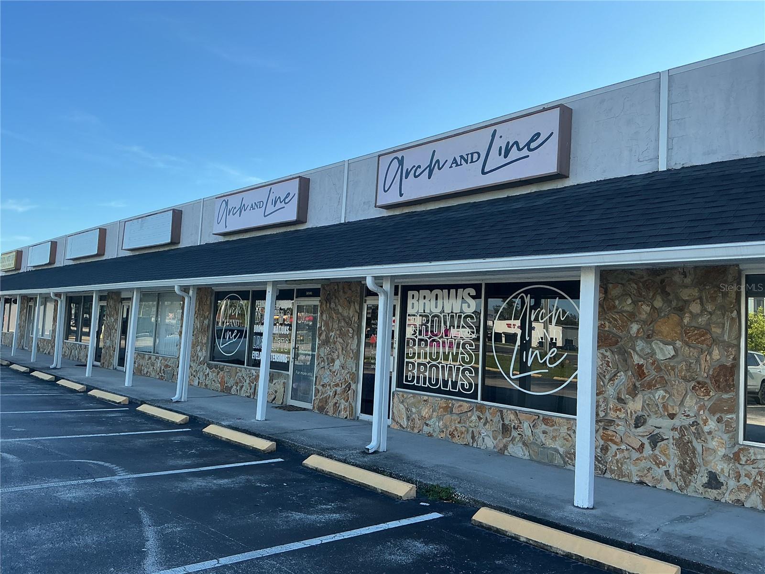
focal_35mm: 29
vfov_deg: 48.2
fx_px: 641
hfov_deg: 61.7
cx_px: 382
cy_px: 287
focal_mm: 3
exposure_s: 1/749
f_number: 1.8
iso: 25
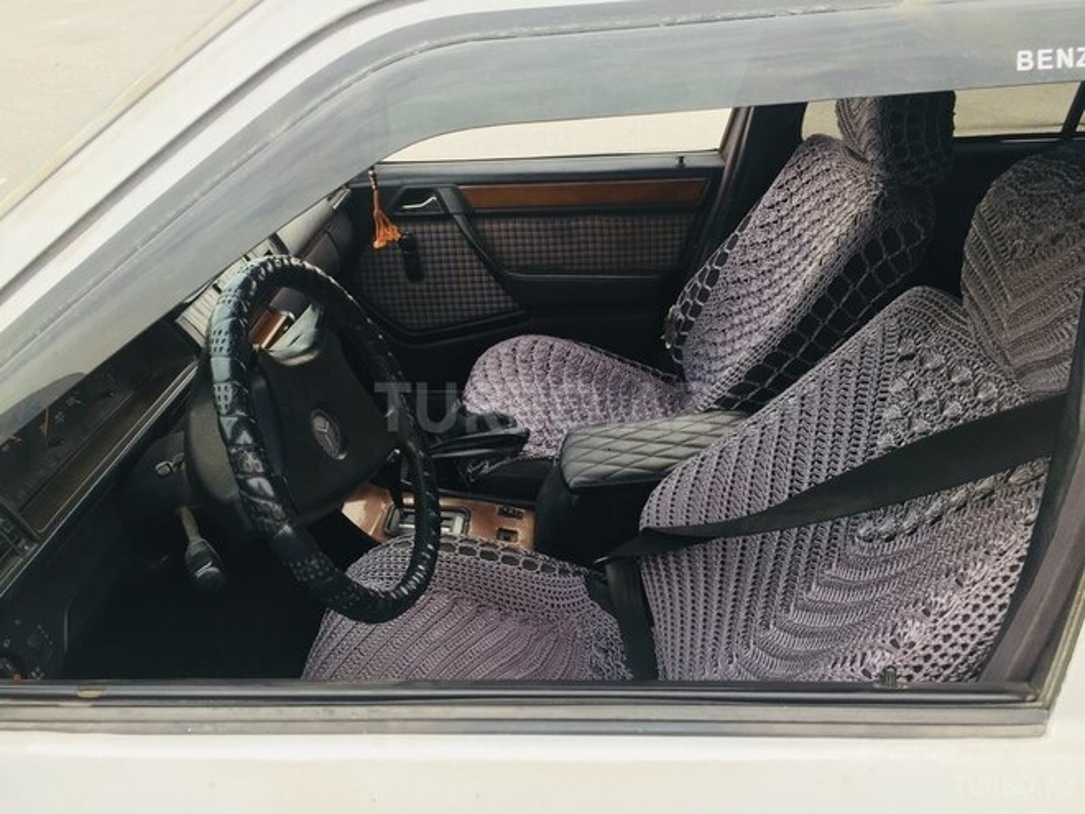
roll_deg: +0.3
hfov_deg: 61.7
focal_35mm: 29
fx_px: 909
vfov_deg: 48.2
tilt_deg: -27.3
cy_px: 407
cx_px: 542
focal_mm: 4.15
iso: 32
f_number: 2.2
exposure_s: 1/105
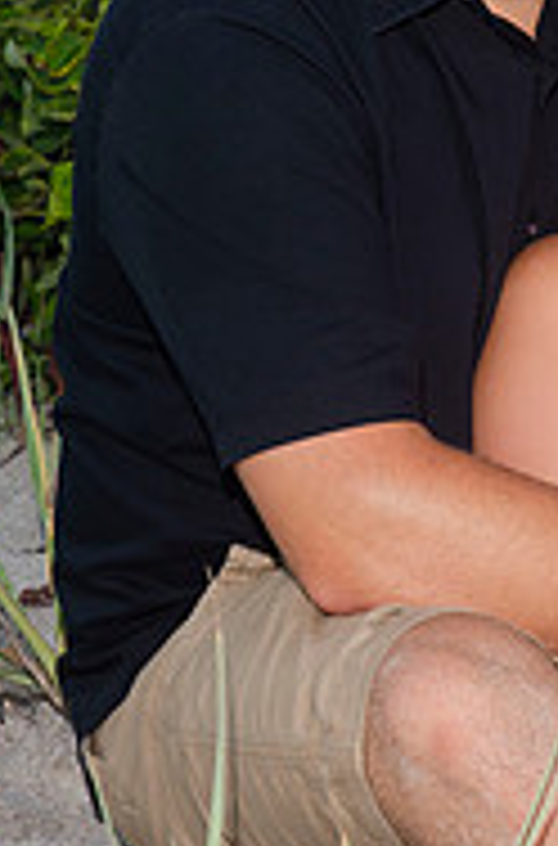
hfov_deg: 7.5
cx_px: 639
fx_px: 4216
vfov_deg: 11.4
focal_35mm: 180
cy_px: 184
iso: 100
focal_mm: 50
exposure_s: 1/250
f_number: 5.6
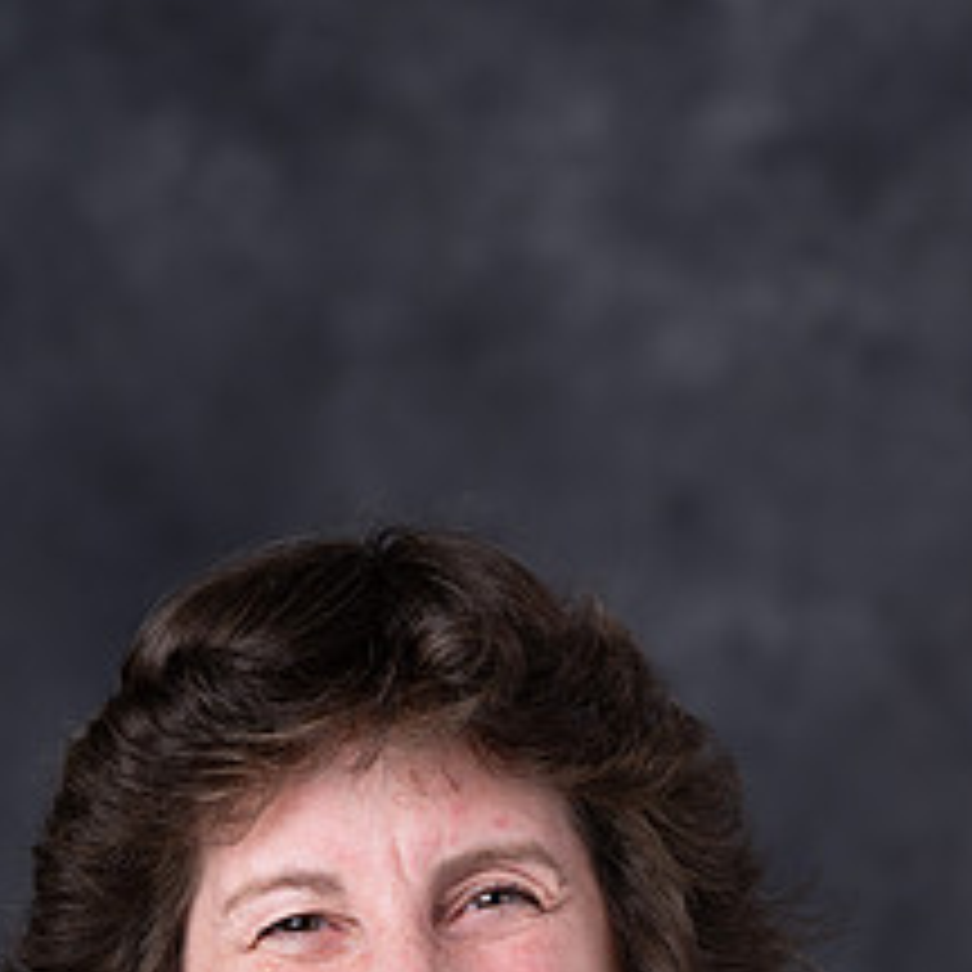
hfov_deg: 6.8
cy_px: 994
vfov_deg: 6.8
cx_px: 418
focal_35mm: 257
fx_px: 8164
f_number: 7.1
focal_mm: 145
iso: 200
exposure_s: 1/160
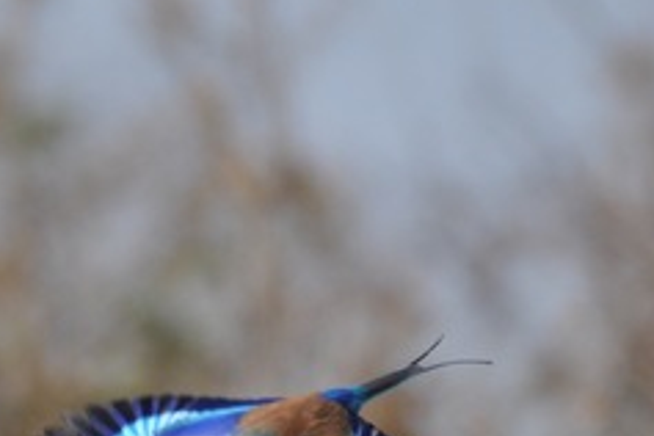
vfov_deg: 0.7
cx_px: 254
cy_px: 208
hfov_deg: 1.1
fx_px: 34423
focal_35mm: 1895
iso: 400
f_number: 7.1
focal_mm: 500
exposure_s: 1/1600
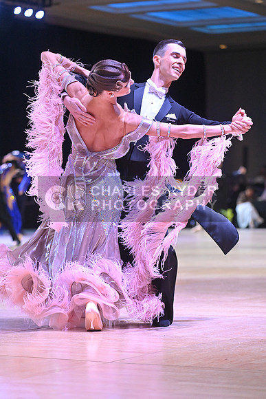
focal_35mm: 130
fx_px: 1440
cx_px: 133
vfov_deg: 15.8
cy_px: 200
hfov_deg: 10.6
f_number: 4
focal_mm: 130
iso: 4000
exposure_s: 1/400
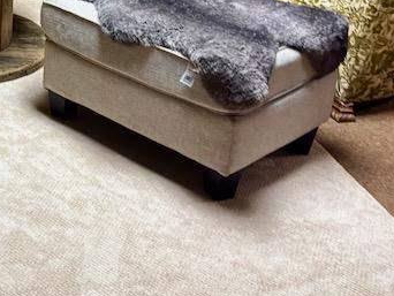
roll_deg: +0.8
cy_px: 41
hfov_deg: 23.4
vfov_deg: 19.1
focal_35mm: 76
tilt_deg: -22.3
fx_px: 866
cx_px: -78
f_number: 1.6
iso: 160
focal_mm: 5.96
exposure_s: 1/60
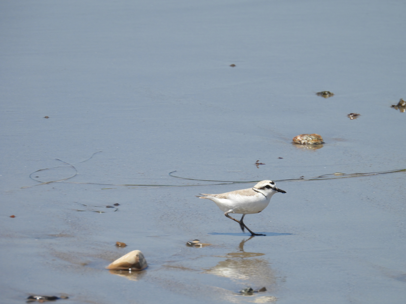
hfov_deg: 2.3
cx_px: 203
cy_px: 152
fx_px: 9969
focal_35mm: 850
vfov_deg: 1.7
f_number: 5.6
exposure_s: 1/640
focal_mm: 152
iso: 100
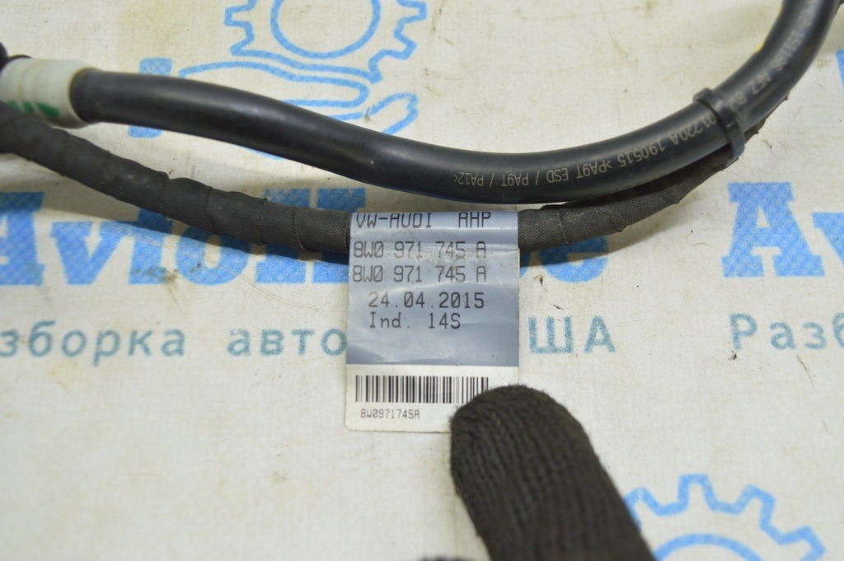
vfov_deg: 31.8
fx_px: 984
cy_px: 280
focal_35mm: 42
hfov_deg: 46.4
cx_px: 422
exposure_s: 1/20
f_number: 5.6
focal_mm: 28
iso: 400
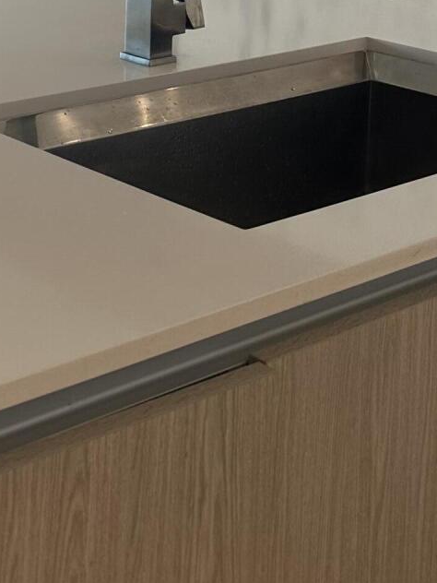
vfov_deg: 22.8
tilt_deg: -3.3
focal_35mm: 76
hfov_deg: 17.8
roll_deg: -0.5
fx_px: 1279
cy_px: -175
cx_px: -177
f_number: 1.78
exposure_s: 1/349
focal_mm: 6.86
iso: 80
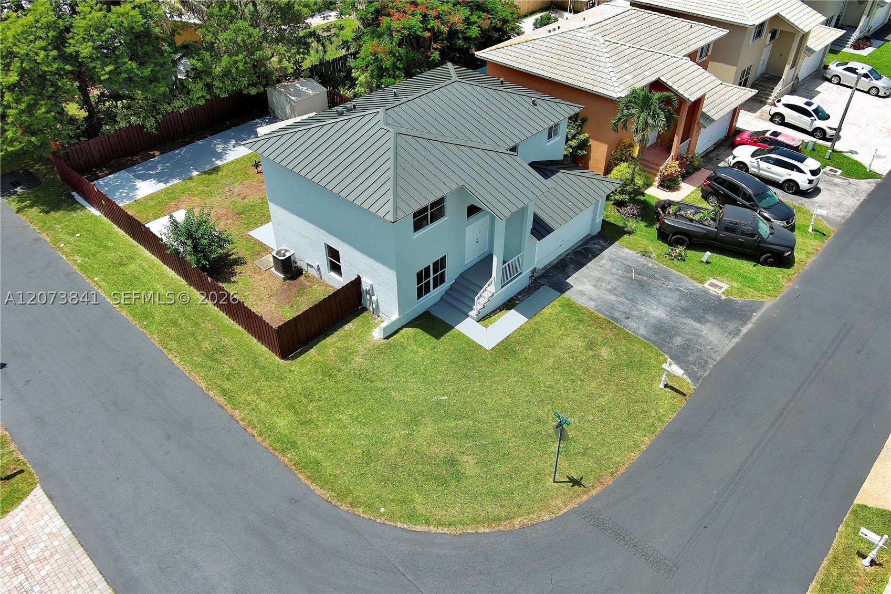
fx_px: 718
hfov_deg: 63.7
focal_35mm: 29
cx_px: 446
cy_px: 297
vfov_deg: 45.0
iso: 100
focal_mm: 10.57
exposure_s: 1/1006
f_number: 2.8
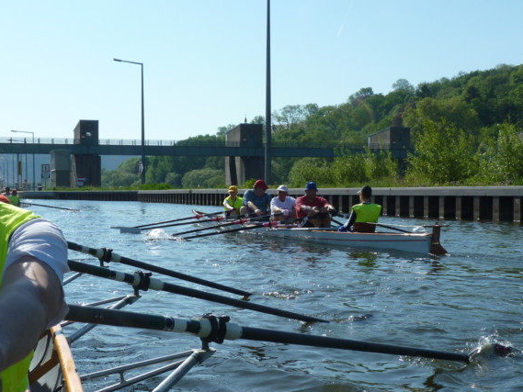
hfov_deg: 32.7
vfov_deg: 24.8
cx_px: 246
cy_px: 231
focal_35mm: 59
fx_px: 892
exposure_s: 1/640
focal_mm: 7.4
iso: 80
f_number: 4.5
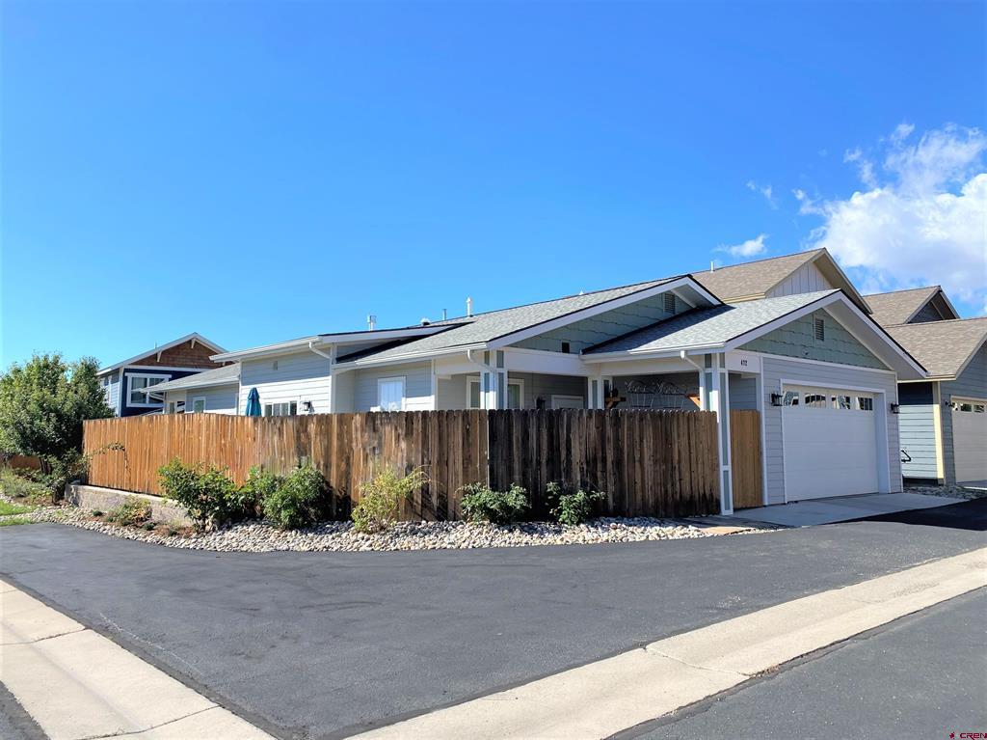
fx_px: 741
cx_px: 494
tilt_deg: +8.0
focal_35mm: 26
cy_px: 370
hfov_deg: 67.3
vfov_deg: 53.0
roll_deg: -2.0
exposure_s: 1/2105
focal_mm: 4.25
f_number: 1.8
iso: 32
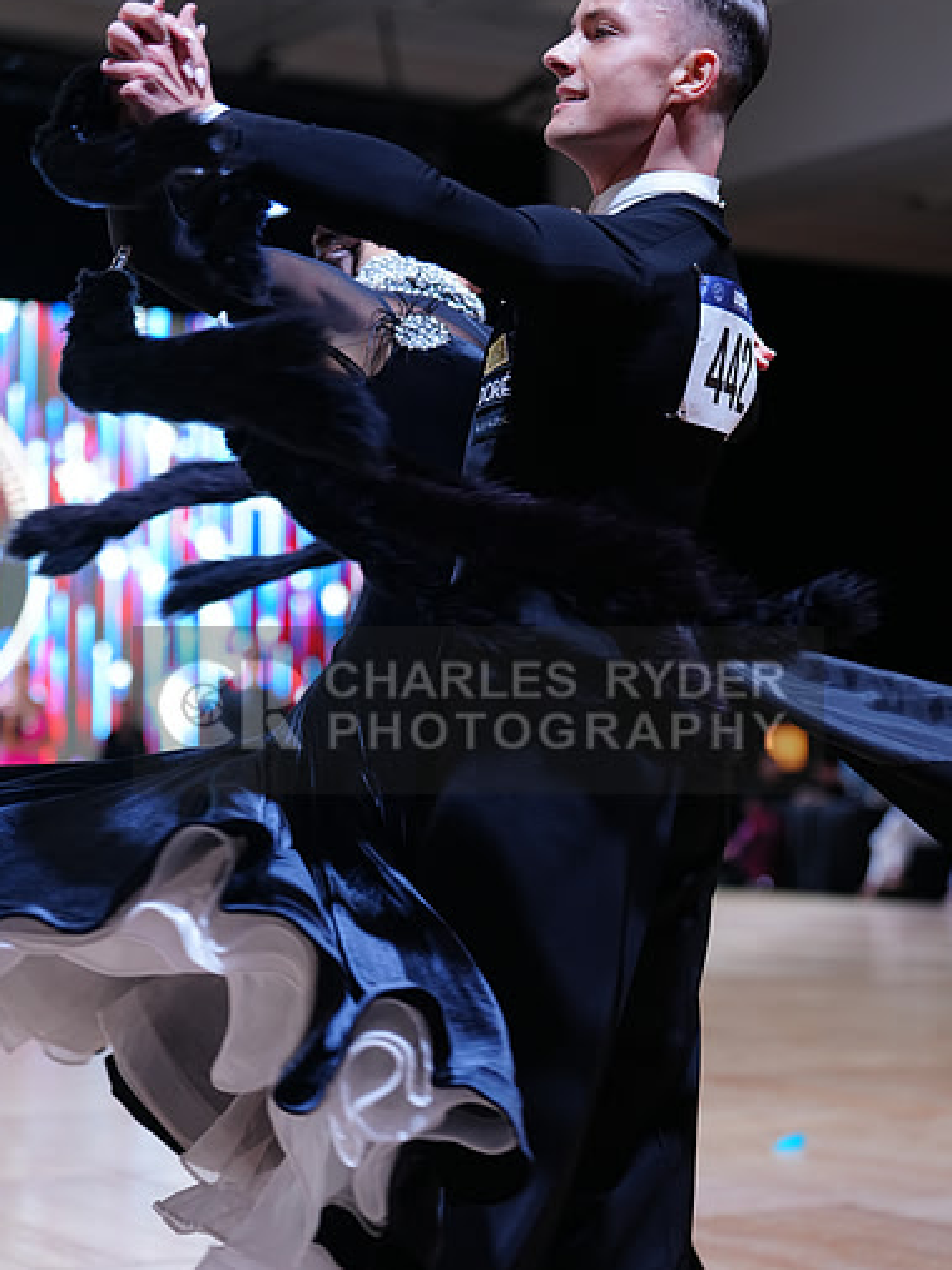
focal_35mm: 77
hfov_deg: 19.1
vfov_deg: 25.3
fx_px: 2825
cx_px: 480
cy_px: 711
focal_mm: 70
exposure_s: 1/500
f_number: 2.8
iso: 1000
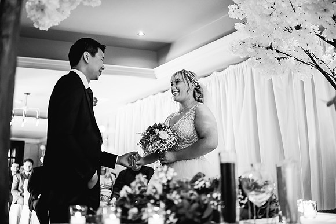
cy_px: 112
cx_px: 168
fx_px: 336
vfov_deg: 36.9
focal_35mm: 36
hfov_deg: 53.1
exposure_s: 1/250
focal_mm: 35
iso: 2000
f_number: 1.4
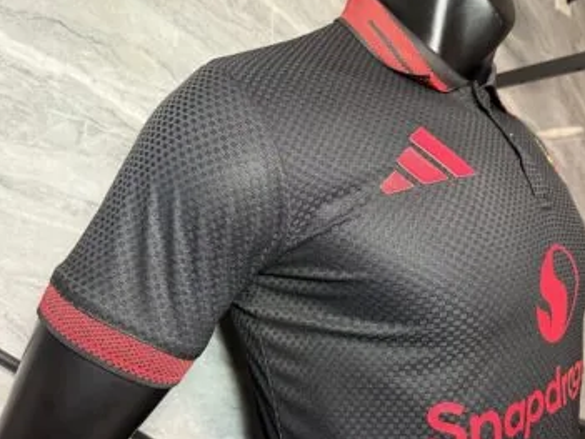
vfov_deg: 53.0
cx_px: 310
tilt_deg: -0.6
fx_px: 439
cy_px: 225
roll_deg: +1.2
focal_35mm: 26
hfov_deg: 67.3
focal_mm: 6.76
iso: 320
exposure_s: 1/50
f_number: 1.78
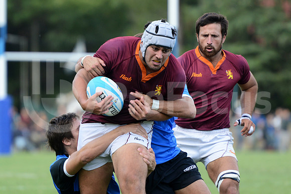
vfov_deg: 5.1
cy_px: 97
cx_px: 146
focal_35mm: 270
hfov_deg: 7.6
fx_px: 2183
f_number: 4
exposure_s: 1/500
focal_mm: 270
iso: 640
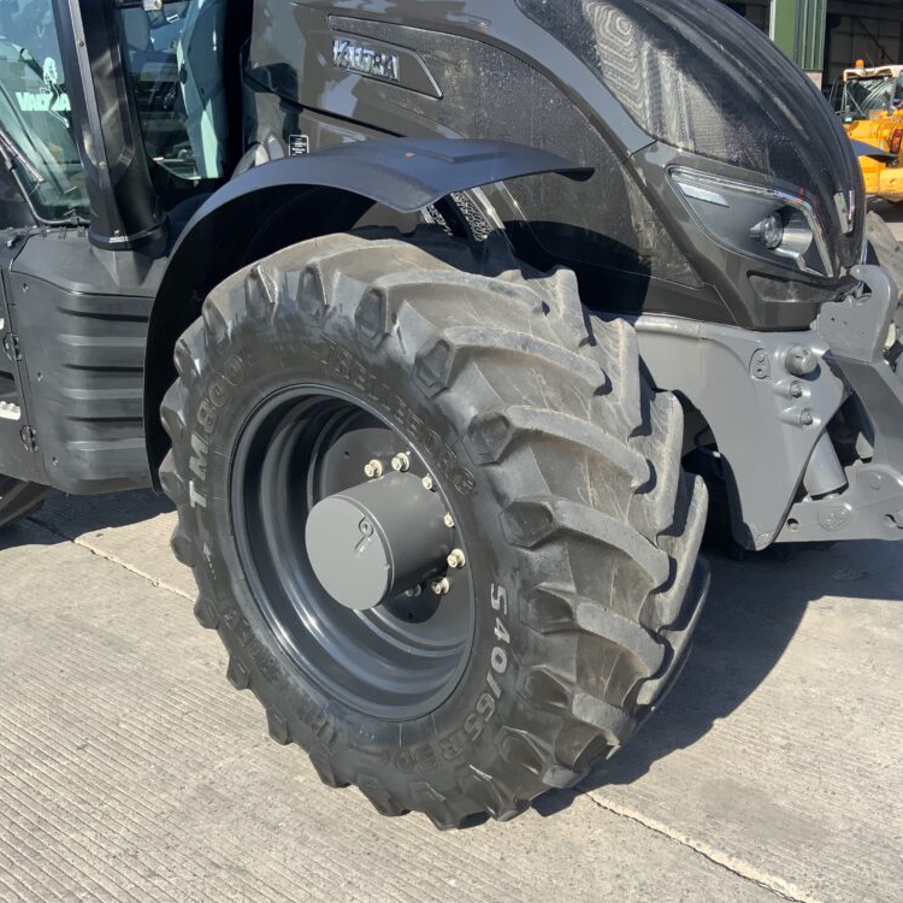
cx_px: 532
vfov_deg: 47.2
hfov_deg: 47.0
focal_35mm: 35
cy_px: 454
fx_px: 1033
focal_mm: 3
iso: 16
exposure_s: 1/749
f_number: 1.8
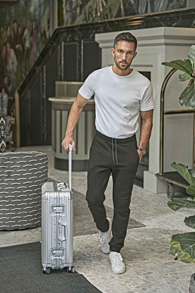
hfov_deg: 21.2
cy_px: 146
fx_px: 520
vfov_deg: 31.4
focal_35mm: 64
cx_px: 98
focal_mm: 64
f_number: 2.5
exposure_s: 1/400
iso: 640
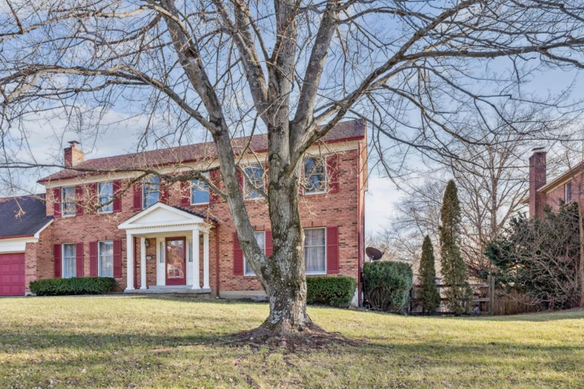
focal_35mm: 25
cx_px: 167
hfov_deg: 68.2
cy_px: 303
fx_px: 406
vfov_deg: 48.8
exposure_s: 1/60
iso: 100
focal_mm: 15
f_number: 8
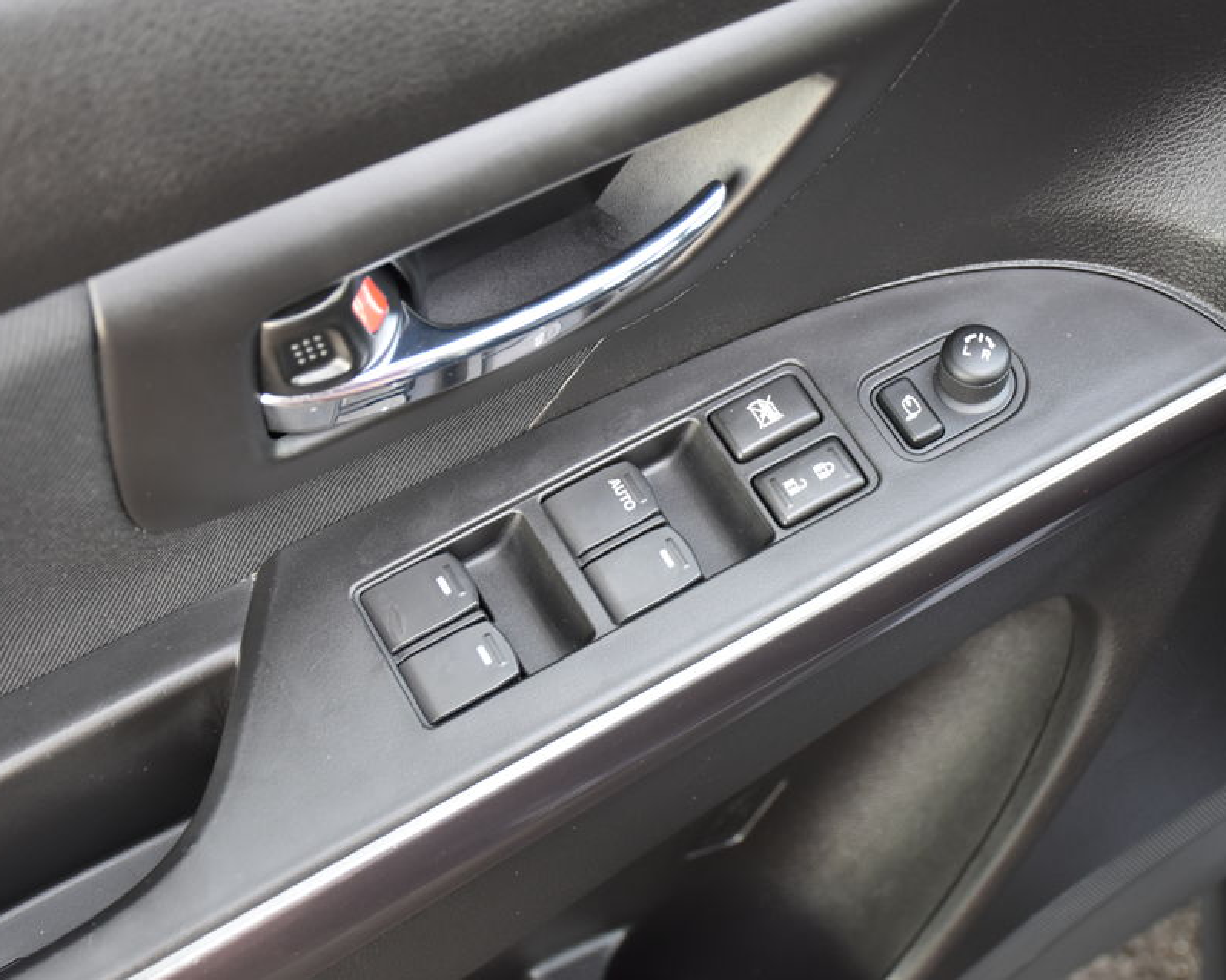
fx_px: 2177
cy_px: 486
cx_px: 727
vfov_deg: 25.4
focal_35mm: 60
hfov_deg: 31.4
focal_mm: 34
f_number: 4.2
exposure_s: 1/60
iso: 900
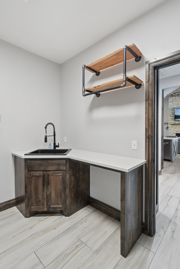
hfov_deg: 70.4
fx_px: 127
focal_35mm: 17
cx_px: 90
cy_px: 134
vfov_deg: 93.3
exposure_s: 1/1.67
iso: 200
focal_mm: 17
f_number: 8
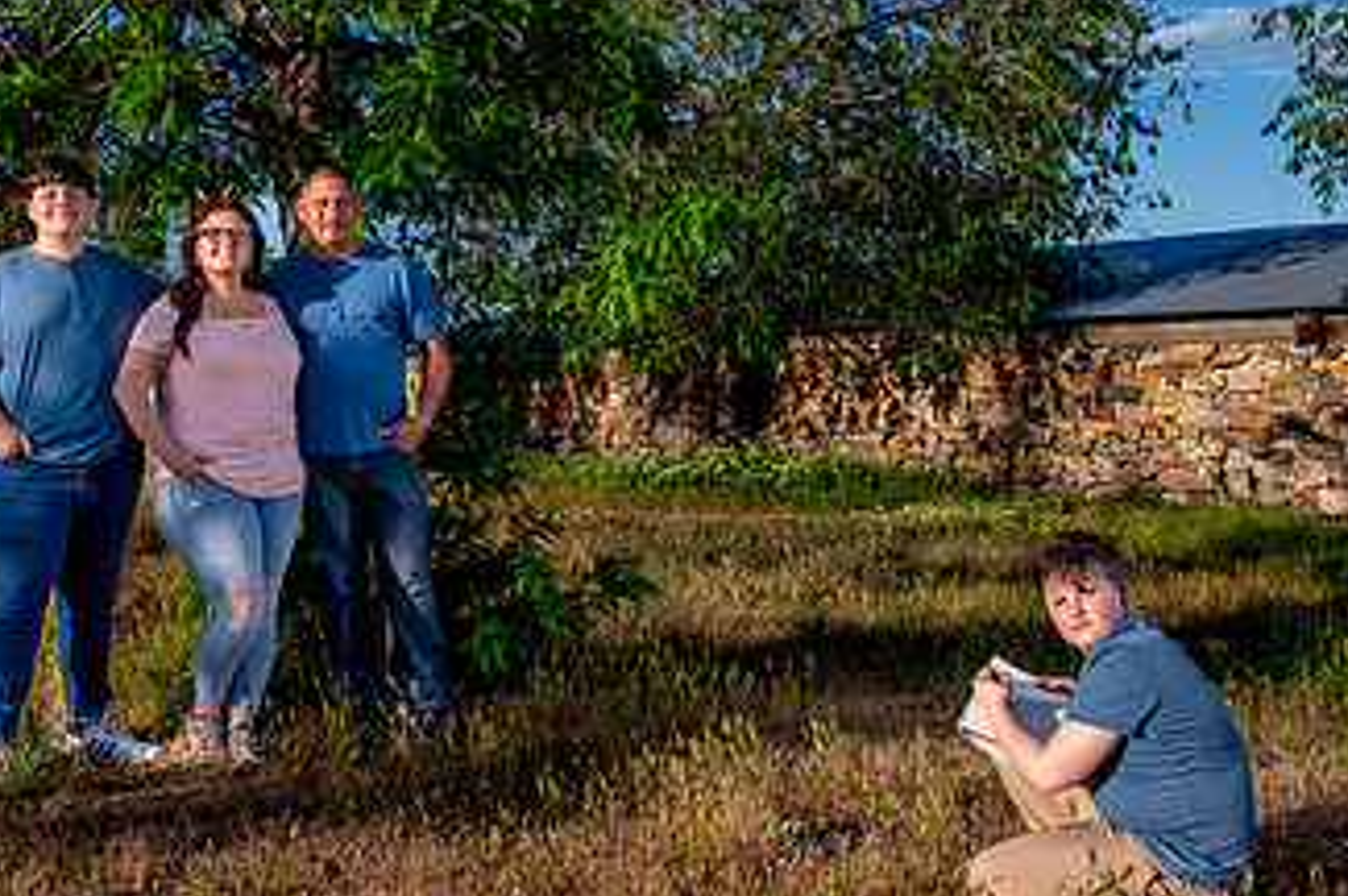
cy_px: 444
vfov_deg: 26.9
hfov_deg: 39.5
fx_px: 1870
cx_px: 572
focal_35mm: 50
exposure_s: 1/200
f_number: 8
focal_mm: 28
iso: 200
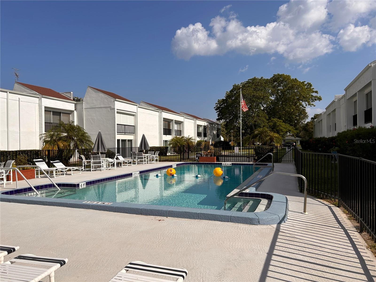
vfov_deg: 53.1
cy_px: 141
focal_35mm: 26
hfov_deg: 67.3
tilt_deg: +0.9
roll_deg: +1.1
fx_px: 282
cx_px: 188
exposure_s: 1/8000
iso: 50
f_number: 1.5
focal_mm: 5.7
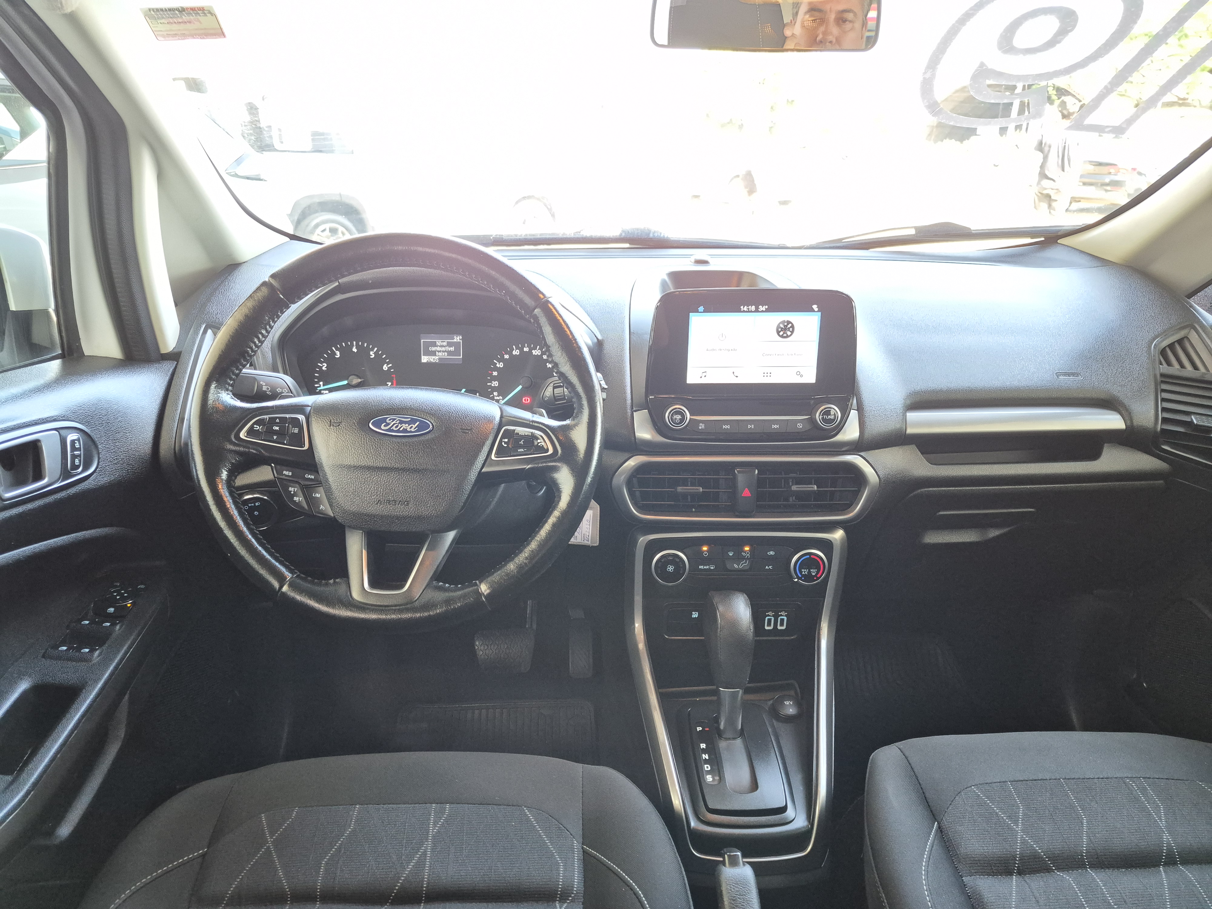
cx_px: 606
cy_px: 454
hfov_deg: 73.9
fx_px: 805
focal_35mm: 23
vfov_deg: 58.9
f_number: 1.8
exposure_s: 1/120
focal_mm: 5.4
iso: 800
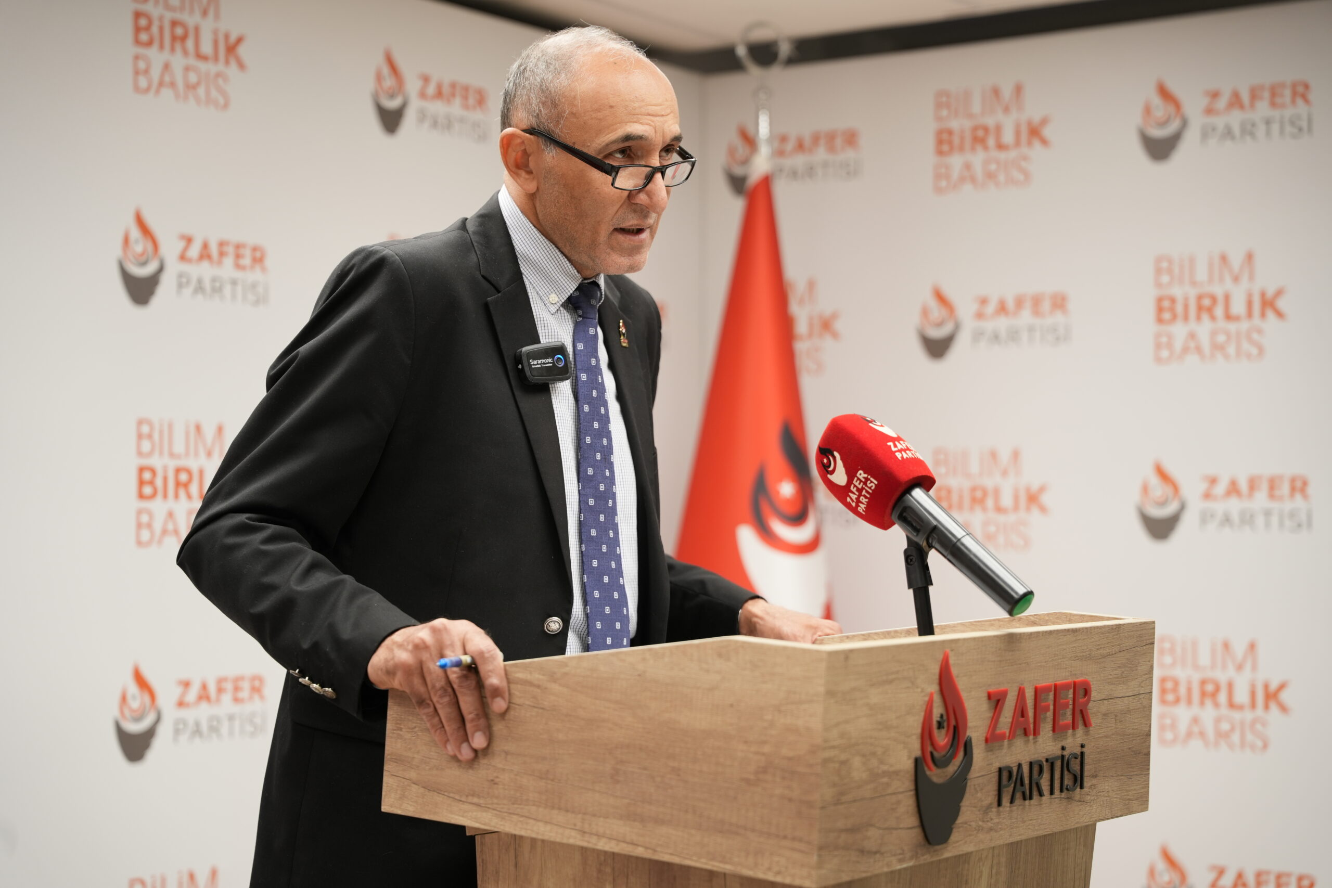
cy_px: 444
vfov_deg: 19.5
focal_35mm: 70
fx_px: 2590
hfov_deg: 28.8
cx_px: 666
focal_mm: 70
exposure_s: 1/100
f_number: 2.8
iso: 320
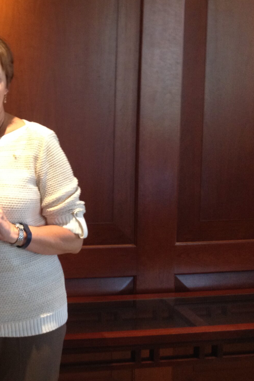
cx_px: -39
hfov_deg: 20.4
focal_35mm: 63
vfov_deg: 31.8
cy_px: 164
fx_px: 667
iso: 160
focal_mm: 4.28
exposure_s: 1/20
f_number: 2.4
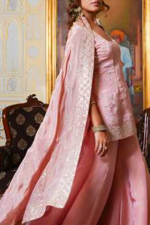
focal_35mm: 42
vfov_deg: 46.3
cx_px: 90
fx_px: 262
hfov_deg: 31.9
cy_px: 123
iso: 100
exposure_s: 1/160
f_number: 4.5
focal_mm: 29
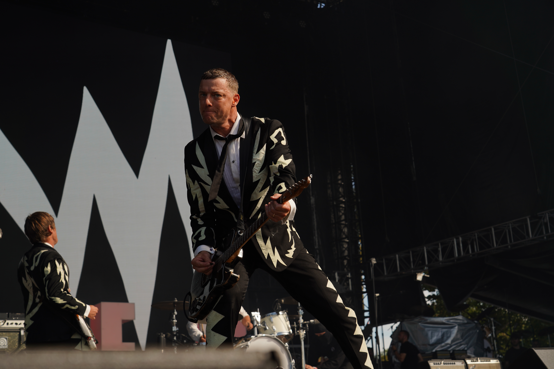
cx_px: 277
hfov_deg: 36.9
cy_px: 184
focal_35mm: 54
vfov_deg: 25.1
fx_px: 831
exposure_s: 1/400
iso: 100
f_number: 7.1
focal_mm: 54
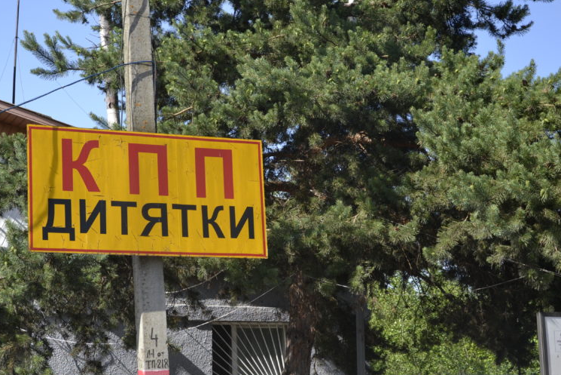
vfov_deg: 20.6
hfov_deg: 30.3
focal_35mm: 66
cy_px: 209
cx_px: 194
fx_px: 1029
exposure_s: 1/1250
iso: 400
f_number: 5
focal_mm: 32
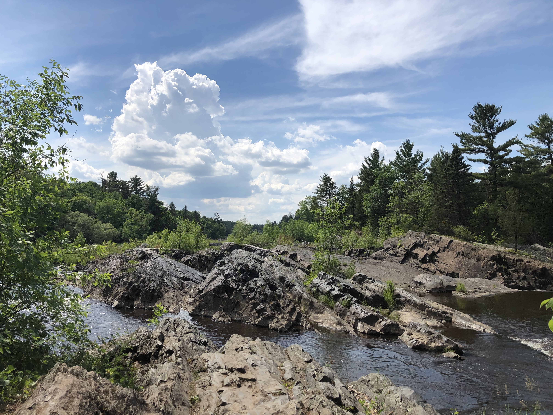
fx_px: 447
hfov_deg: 63.4
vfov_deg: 49.7
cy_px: 208
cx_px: 276
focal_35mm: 28
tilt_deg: +4.3
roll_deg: -0.2
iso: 20
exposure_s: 1/3436
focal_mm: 3.99
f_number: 1.8
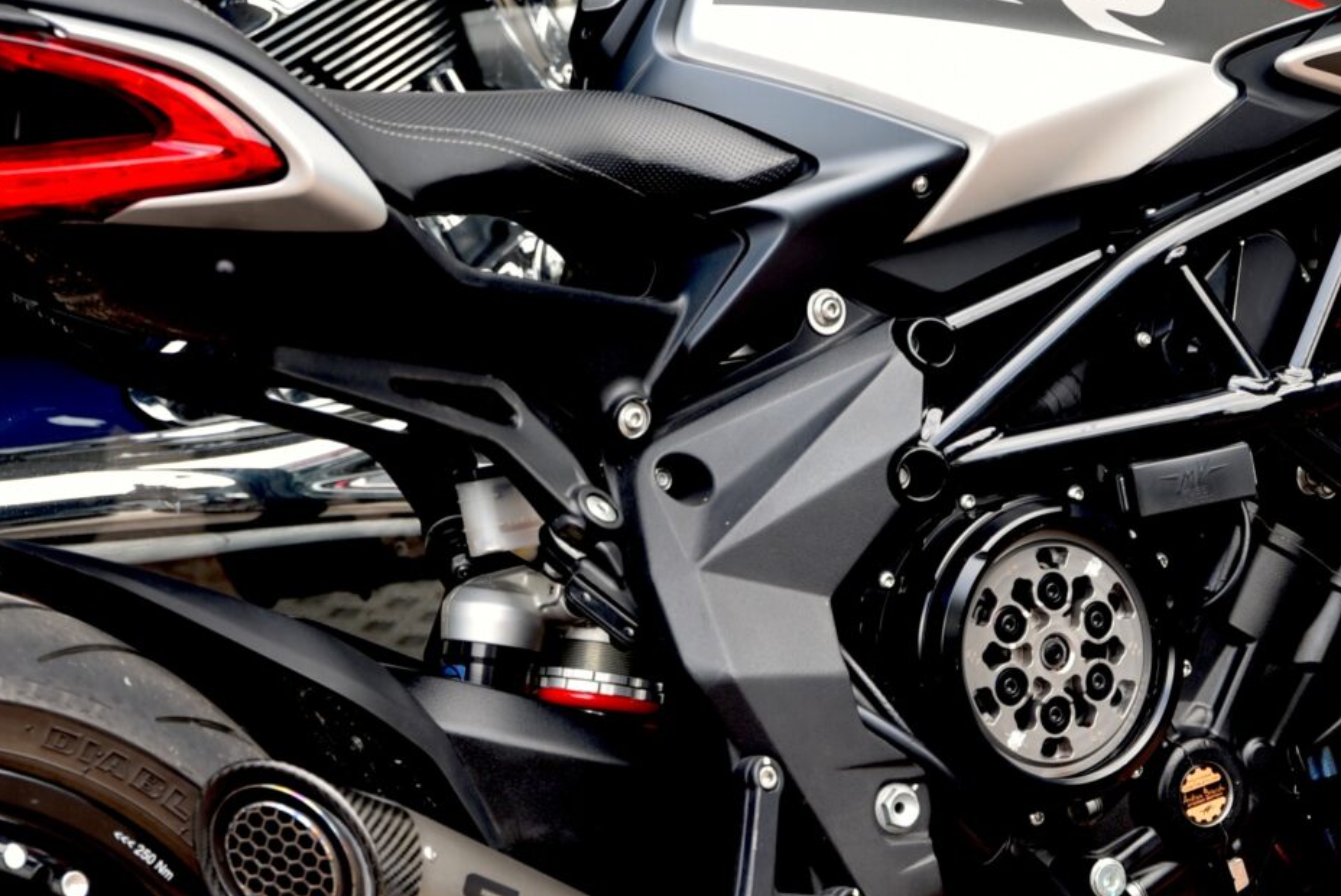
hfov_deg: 12.8
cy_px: 661
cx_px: 723
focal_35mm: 160
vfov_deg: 8.6
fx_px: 5963
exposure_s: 1/60
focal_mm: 58
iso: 100
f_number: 4
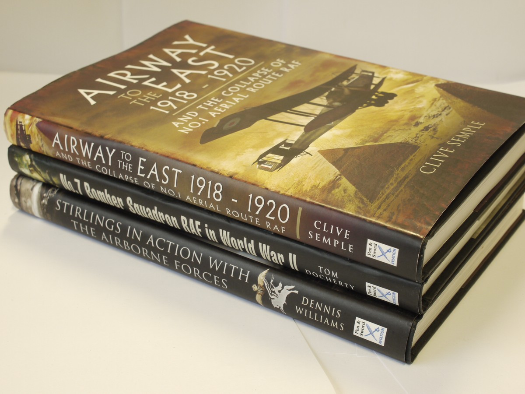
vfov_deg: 24.4
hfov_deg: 32.2
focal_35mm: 60
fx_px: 910
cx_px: 262
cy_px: 197
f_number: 8
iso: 400
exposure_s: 1/20
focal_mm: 30
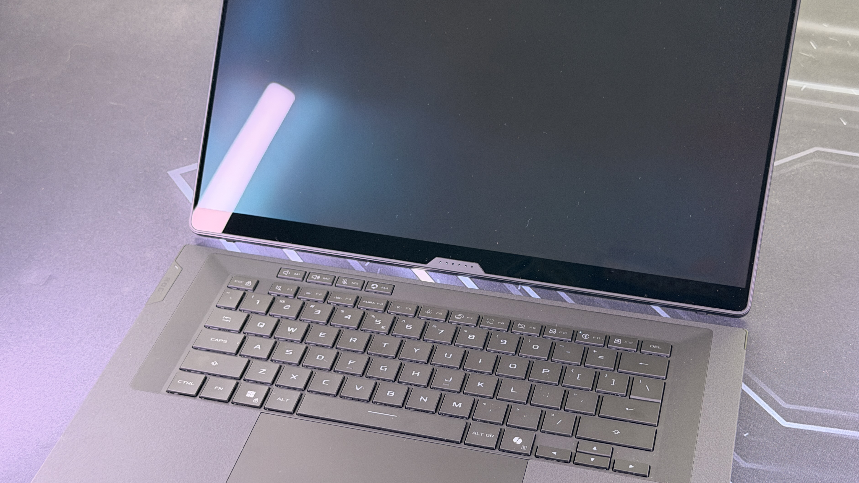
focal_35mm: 56
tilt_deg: -42.2
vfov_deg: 21.4
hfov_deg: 37.2
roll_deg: +2.1
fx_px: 1276
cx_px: 446
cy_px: 291
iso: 500
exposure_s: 1/36
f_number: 1.78
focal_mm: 6.76
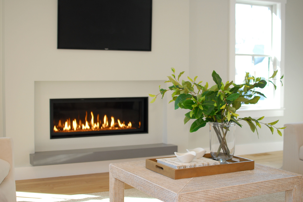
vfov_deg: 25.3
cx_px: 149
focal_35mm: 54
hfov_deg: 37.2
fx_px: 450
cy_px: 103
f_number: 2.5
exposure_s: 1/125
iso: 200
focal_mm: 35
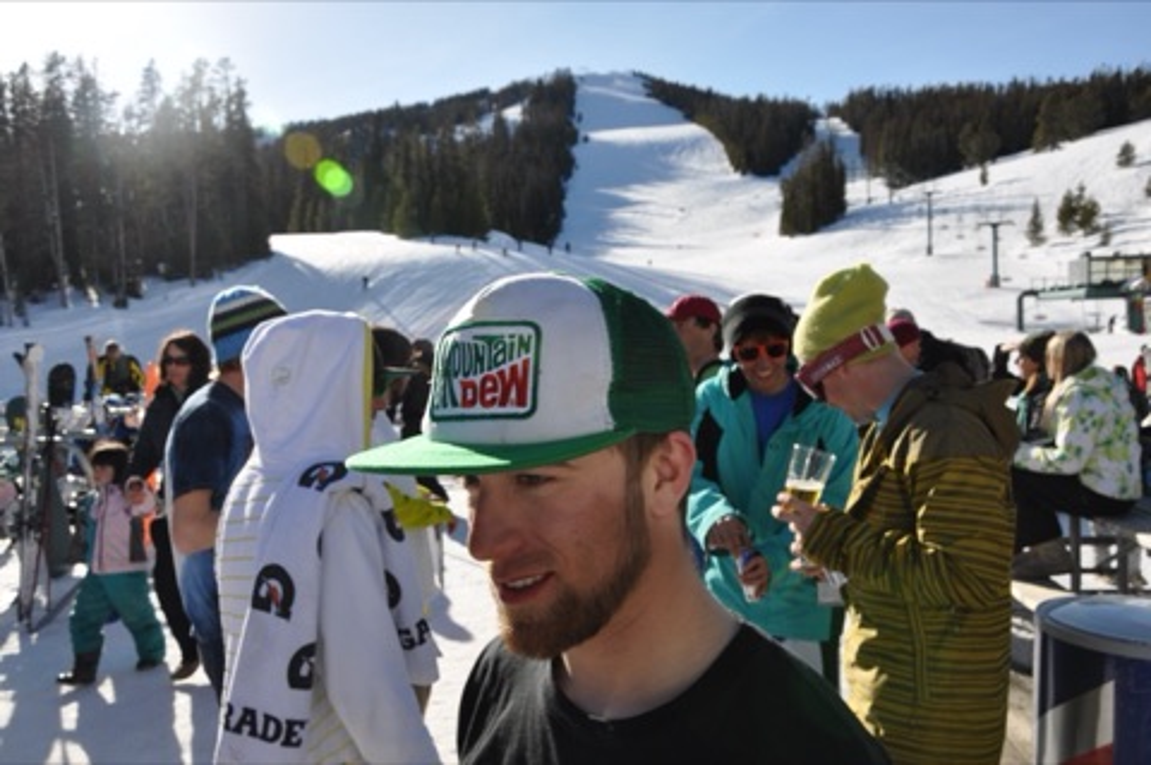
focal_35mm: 33
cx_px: 576
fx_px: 1054
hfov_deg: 57.3
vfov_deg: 39.9
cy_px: 382
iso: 200
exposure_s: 1/400
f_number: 10
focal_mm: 22
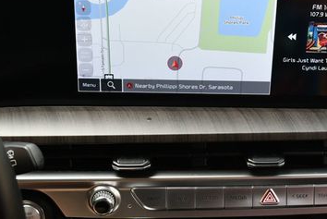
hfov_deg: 30.8
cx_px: 195
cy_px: 126
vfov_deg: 21.0
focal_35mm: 65
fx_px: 591
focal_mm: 18
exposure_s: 1/250
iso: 400
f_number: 3.5
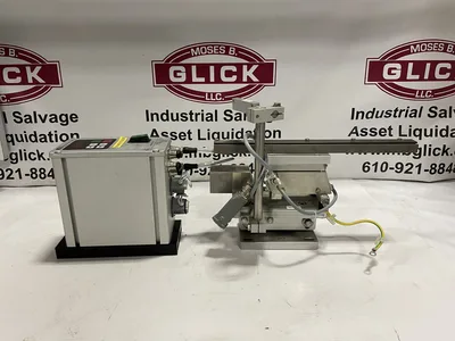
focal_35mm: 26
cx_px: 228
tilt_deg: -20.1
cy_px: 170
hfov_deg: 67.3
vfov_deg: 53.1
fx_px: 342
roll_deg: -0.8
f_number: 1.6
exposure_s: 1/60
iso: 125
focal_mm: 4.2
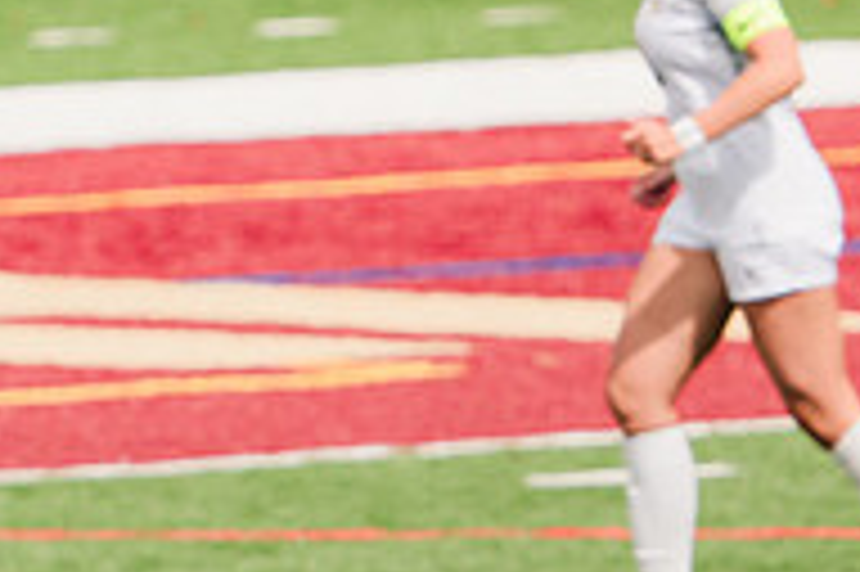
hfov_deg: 1.4
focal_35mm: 1465
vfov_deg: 0.9
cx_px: 907
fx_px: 34966
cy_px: 736
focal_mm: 422
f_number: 6.3
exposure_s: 1/1600
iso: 320
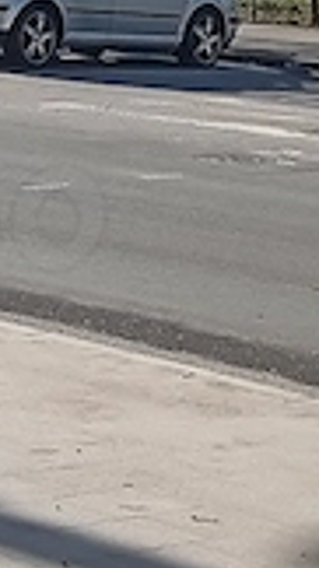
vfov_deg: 11.2
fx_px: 2740
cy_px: -384
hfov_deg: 6.7
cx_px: 140
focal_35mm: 182
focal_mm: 3.98
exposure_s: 1/569
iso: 51
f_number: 1.8
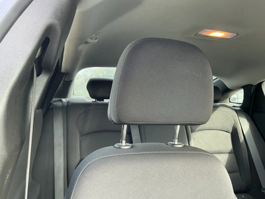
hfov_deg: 63.4
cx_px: 132
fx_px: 214
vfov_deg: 49.7
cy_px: 100
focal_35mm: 28
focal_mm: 3
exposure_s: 1/60
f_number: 1.8
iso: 80
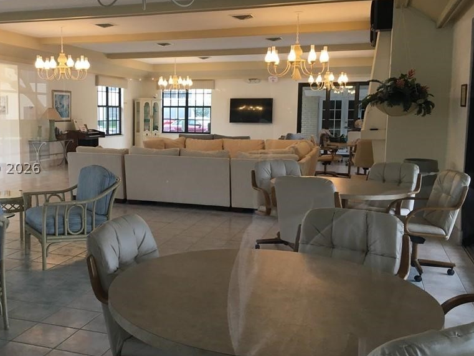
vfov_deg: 36.8
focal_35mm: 39
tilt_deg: -6.4
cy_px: 168
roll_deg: -0.5
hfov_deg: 47.2
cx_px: 162
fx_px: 534
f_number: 2.2
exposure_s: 1/30
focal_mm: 4.15
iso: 80
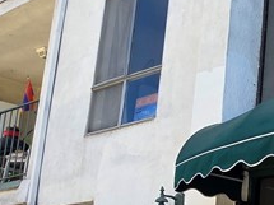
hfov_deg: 23.3
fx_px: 490
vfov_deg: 22.9
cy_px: 190
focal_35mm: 62
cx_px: 437
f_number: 1.9
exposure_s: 1/335
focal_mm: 2.2
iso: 40
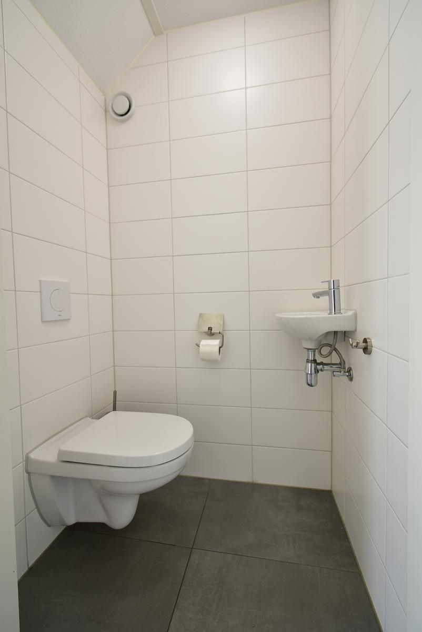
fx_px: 263
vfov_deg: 100.3
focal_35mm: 15
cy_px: 316
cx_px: 211
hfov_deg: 77.4
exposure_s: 1/15
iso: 100
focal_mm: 10
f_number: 4.5
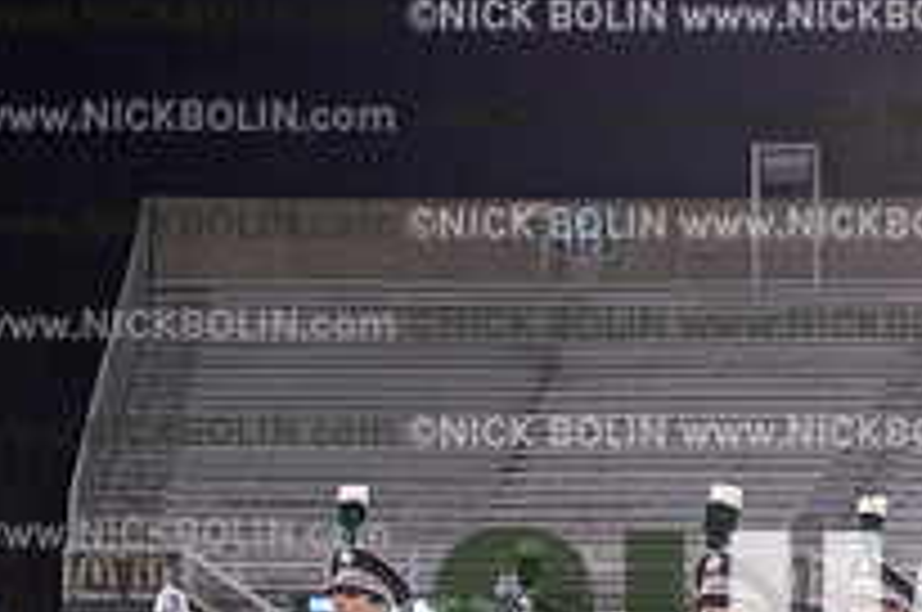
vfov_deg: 5.7
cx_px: 751
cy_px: 745
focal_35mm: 241
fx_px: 6163
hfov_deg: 8.5
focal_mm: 85
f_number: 3.2
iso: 5000
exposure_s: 1/1250
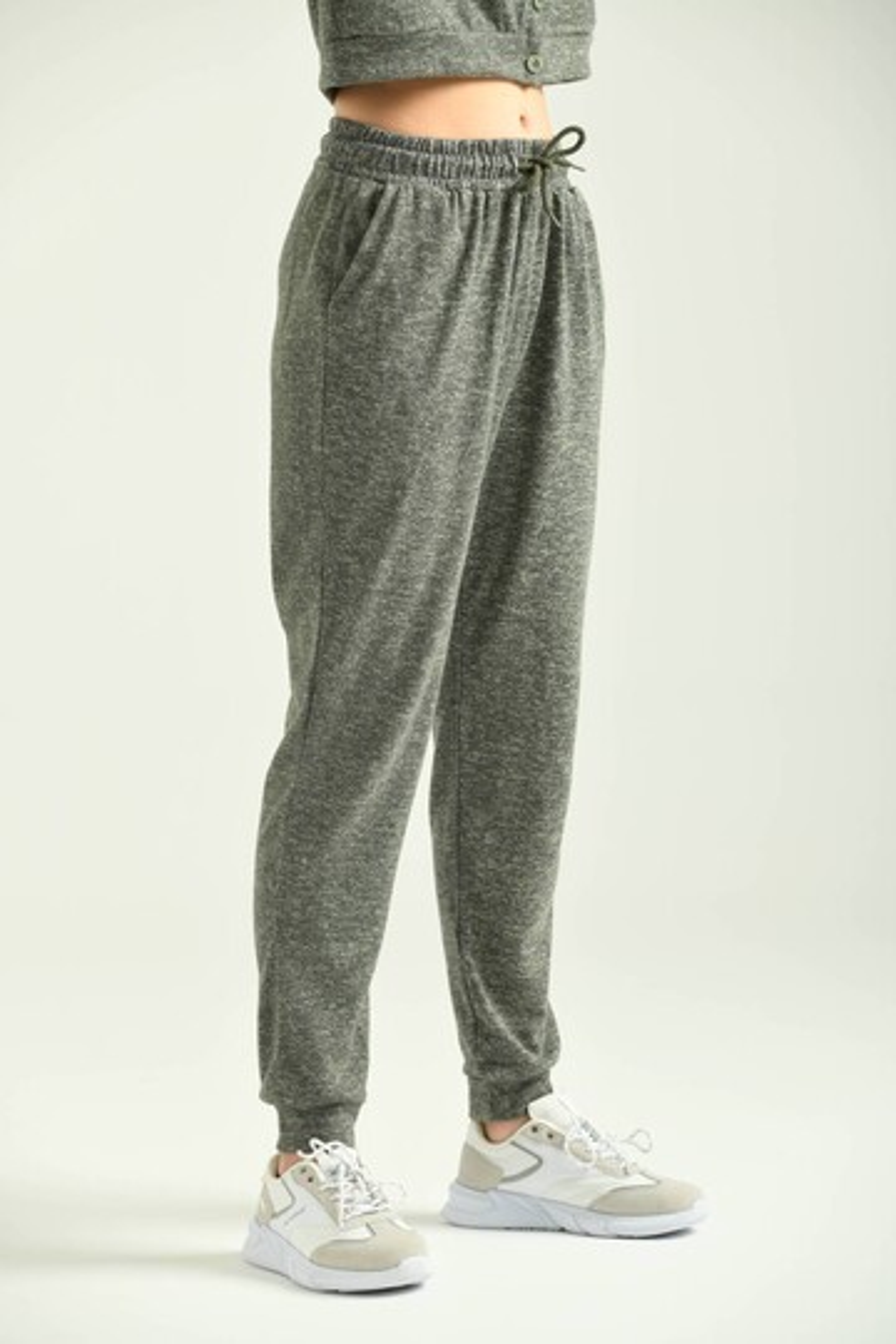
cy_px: 672
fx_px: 4853
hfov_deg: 10.5
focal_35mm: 130
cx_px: 448
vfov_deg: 15.8
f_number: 5.6
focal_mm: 130
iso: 125
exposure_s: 1/160
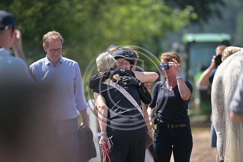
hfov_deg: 5.2
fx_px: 2701
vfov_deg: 3.4
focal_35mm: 400
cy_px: 81
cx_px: 122
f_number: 5
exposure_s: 1/1250
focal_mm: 400
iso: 500
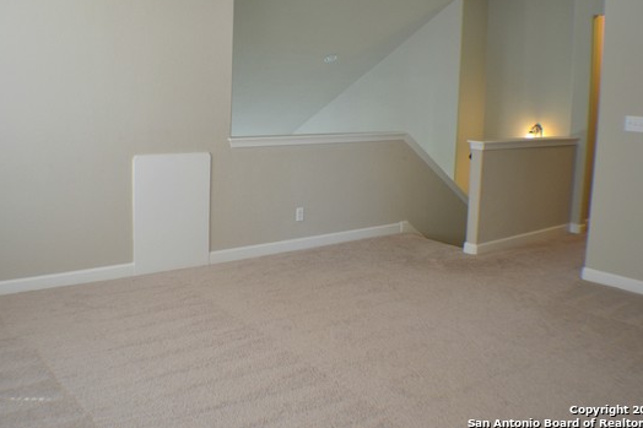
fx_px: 786
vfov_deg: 30.4
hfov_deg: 44.4
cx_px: 271
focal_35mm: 44
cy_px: 169
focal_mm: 24
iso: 400
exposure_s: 1/60
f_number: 4
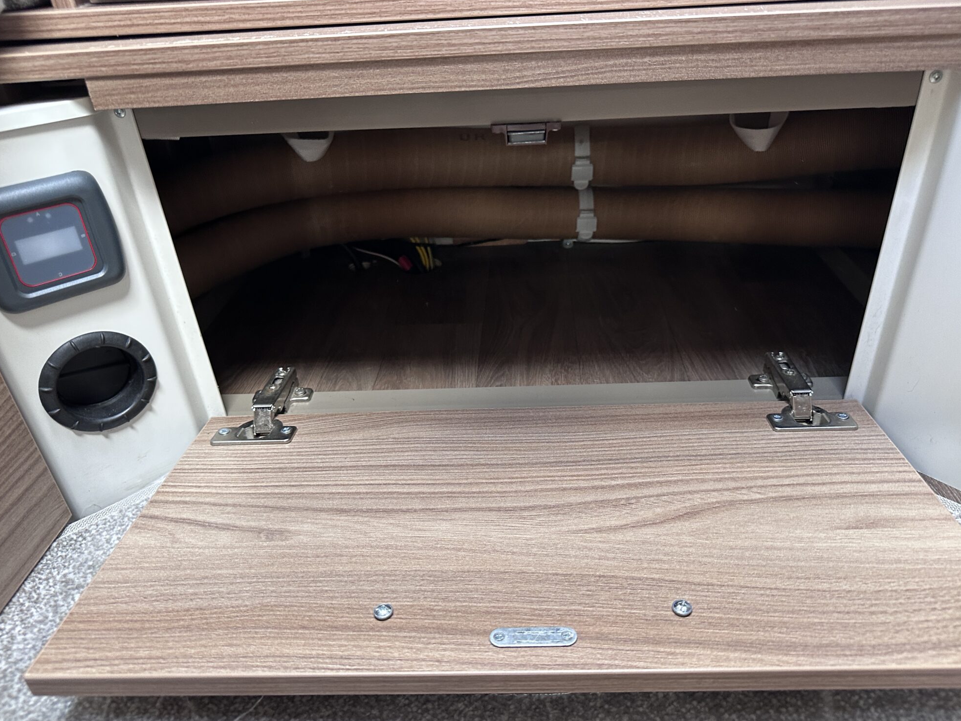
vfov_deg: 54.9
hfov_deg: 69.4
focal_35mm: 25
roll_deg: +3.0
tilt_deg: -30.8
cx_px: 497
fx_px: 694
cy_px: 371
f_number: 1.78
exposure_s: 1/60
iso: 320
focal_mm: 6.86
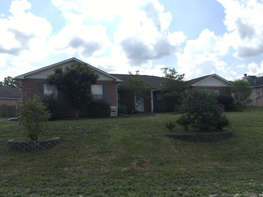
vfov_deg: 48.2
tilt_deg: +5.6
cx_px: 132
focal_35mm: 29
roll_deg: +2.0
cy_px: 98
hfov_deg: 61.7
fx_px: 220
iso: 25
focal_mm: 4.15
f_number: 2.2
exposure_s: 1/1202
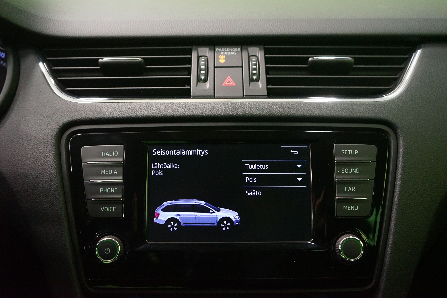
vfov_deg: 36.9
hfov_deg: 53.1
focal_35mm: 36
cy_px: 149
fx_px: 447
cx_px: 224
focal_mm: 36
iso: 6400
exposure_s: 1/25
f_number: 4
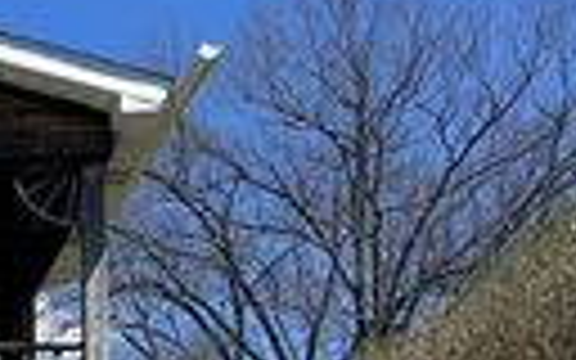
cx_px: -446
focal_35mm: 99
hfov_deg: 17.3
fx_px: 1554
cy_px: 740
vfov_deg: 11.7
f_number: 1.78
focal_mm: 6.86
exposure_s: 1/3155
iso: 80
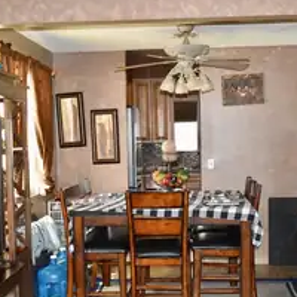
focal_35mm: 56
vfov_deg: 30.5
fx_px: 544
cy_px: 166
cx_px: 144
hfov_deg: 30.6
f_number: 3.8
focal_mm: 22
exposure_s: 1/60
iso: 4000
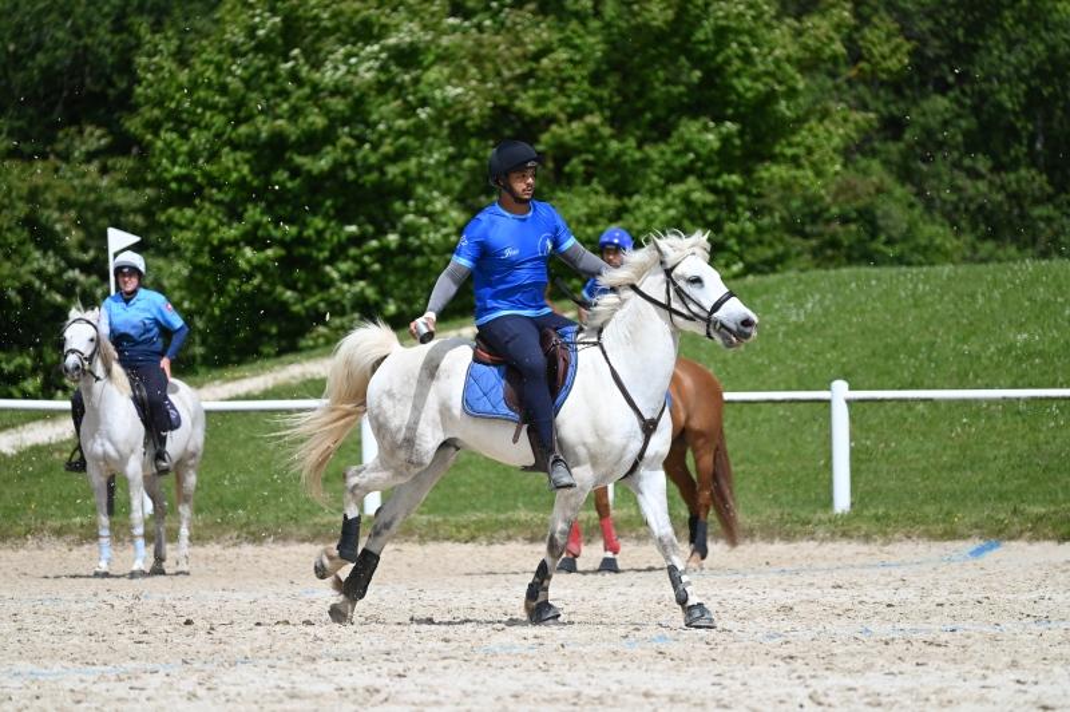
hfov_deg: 6.9
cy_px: 356
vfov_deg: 4.6
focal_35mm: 300
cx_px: 535
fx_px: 8909
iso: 160
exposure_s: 1/1250
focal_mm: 300
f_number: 5.3
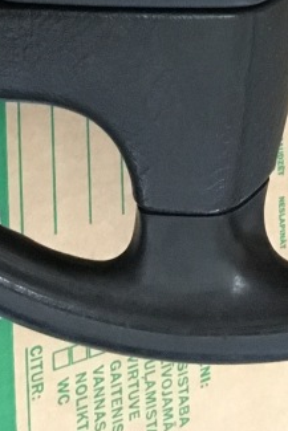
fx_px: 1223
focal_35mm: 102
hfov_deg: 13.4
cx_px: 240
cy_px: -229
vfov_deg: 17.8
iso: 320
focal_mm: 4.15
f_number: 2.2
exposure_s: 1/17
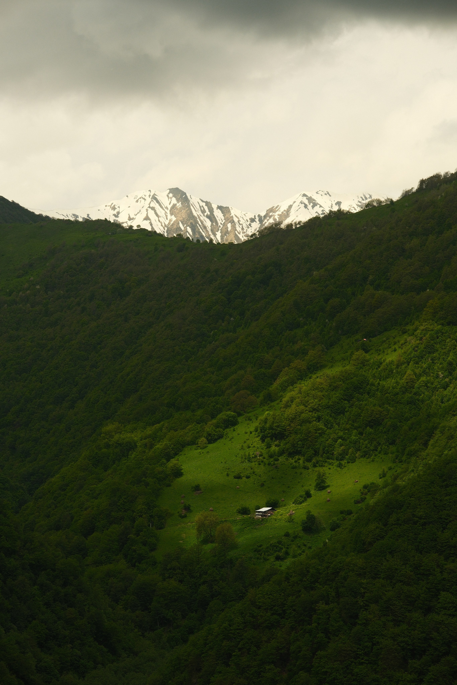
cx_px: 228
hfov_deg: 16.3
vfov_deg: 24.2
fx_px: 1599
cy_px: 342
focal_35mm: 84
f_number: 6.4
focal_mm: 56
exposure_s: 1/500
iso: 500
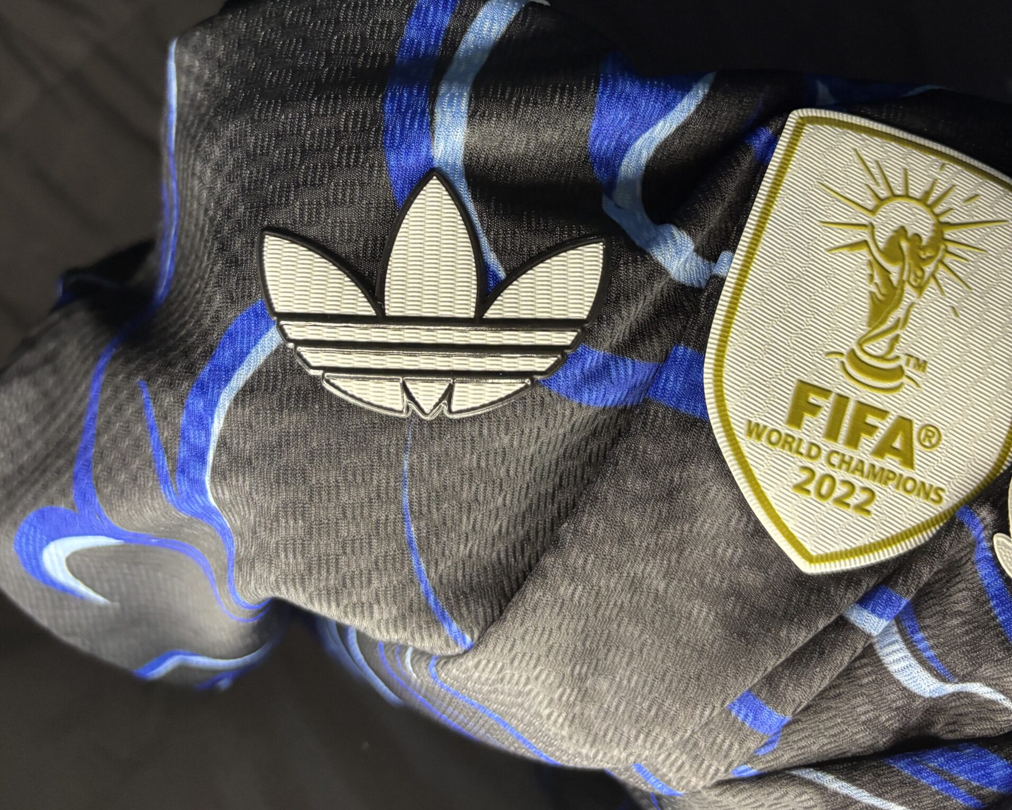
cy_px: 234
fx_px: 1018
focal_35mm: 34
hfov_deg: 52.8
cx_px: 504
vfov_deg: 42.4
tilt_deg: -74.1
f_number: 1.6
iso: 500
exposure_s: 1/47
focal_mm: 5.96
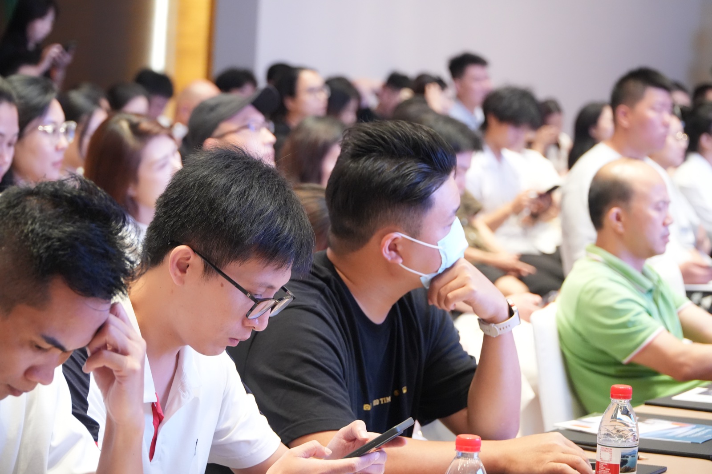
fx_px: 2165
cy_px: 237
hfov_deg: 18.7
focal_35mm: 110
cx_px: 356
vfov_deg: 12.5
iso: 3200
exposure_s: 1/60
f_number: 4.5
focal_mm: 73
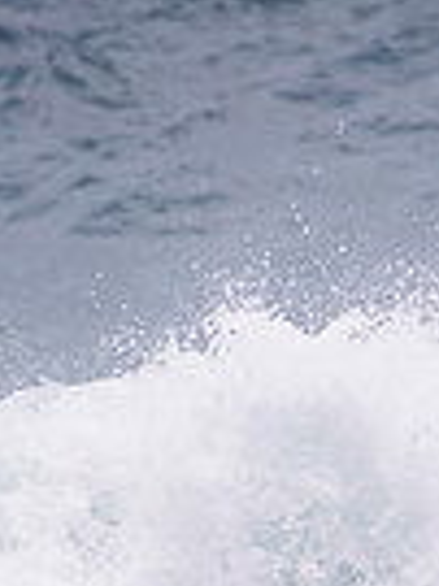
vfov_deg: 0.8
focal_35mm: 2576
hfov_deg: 0.6
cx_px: 1313
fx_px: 43627
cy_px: 530
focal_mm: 500
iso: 560
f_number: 5.6
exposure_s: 1/2000
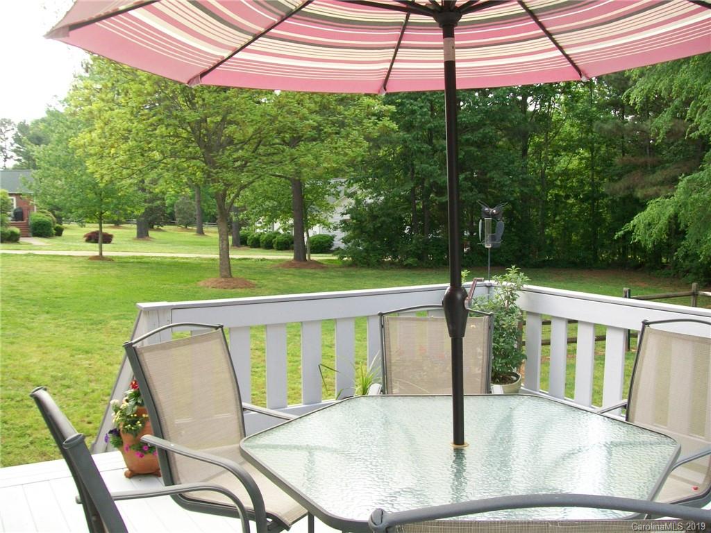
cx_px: 356
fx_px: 739
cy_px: 266
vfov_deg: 39.7
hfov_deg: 51.4
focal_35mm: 36
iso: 64
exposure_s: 1/125
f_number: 2.7
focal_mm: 6
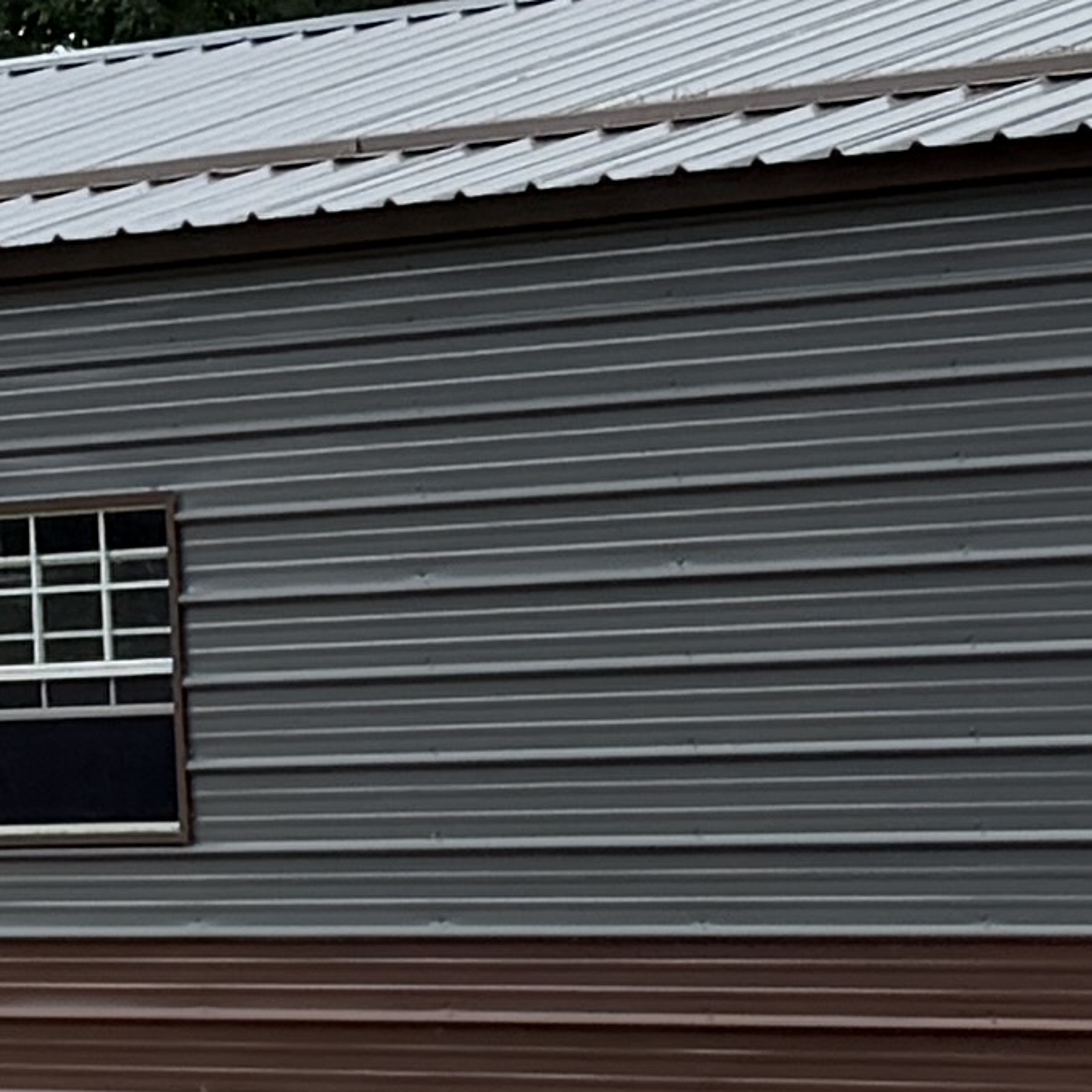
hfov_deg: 9.4
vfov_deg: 9.7
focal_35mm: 179
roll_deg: +1.4
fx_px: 6389
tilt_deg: +5.9
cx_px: -658
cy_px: 208
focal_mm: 6.76
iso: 80
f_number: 1.78
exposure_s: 1/2445
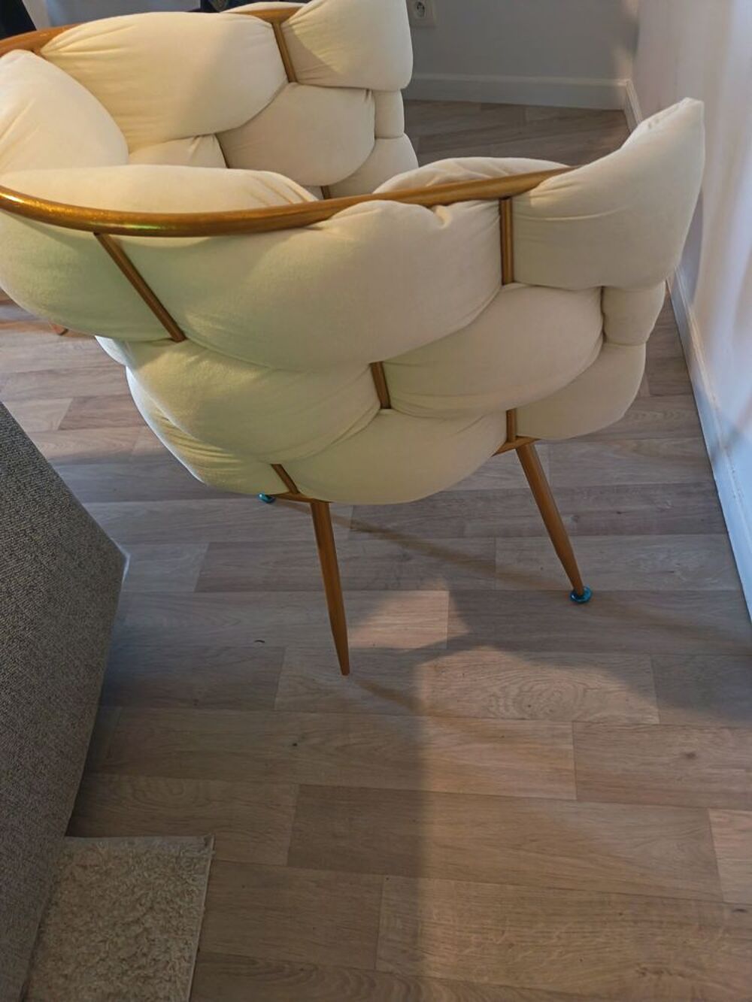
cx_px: 376
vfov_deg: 71.6
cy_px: 501
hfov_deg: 56.8
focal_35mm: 24
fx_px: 695
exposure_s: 1/25
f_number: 1.75
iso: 4806
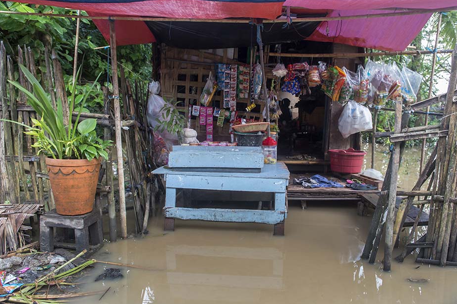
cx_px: 237
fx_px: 317
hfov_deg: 71.5
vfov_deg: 51.2
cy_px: 149
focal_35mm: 25
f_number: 5.6
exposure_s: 1/200
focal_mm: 24
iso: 1600
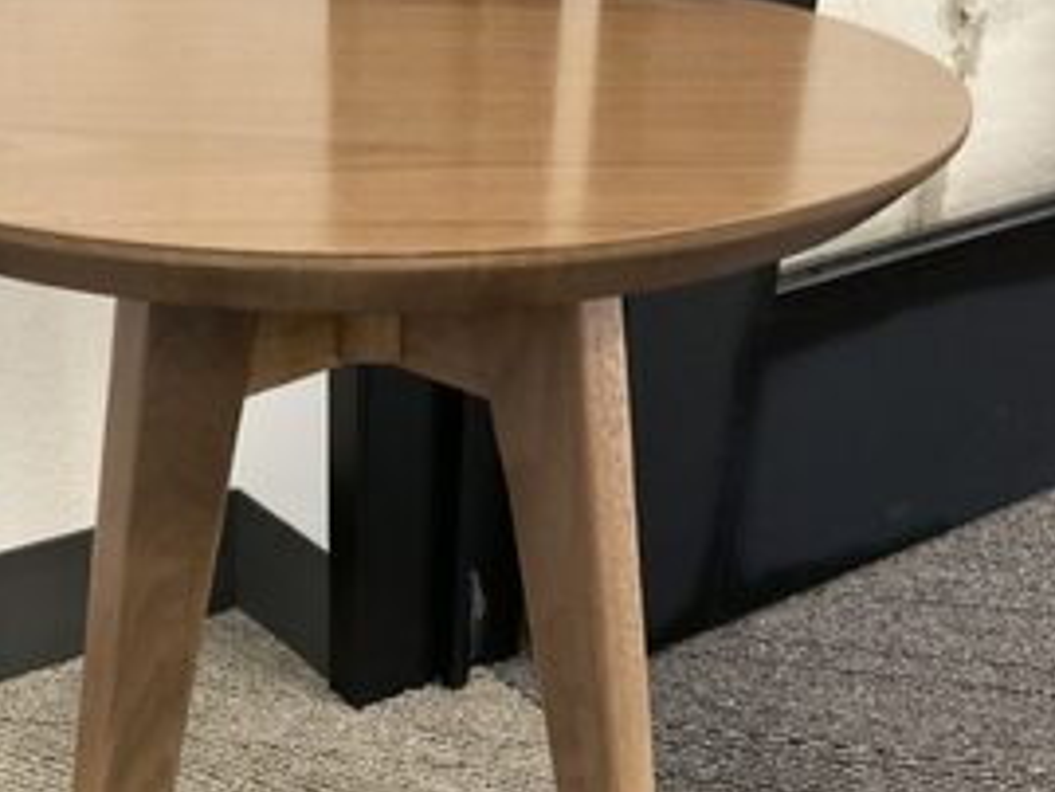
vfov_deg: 26.7
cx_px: 345
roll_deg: -0.2
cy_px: 606
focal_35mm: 54
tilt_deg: -31.1
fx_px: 1647
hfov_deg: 35.2
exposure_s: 1/60
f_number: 1.8
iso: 250
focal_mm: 3
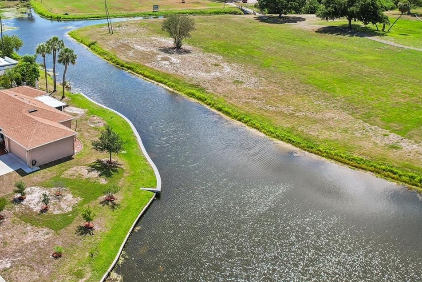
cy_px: 77
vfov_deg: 35.3
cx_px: 122
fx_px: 434
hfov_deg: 50.4
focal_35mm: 37
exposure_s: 1/3200
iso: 140
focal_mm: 8.4
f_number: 2.8
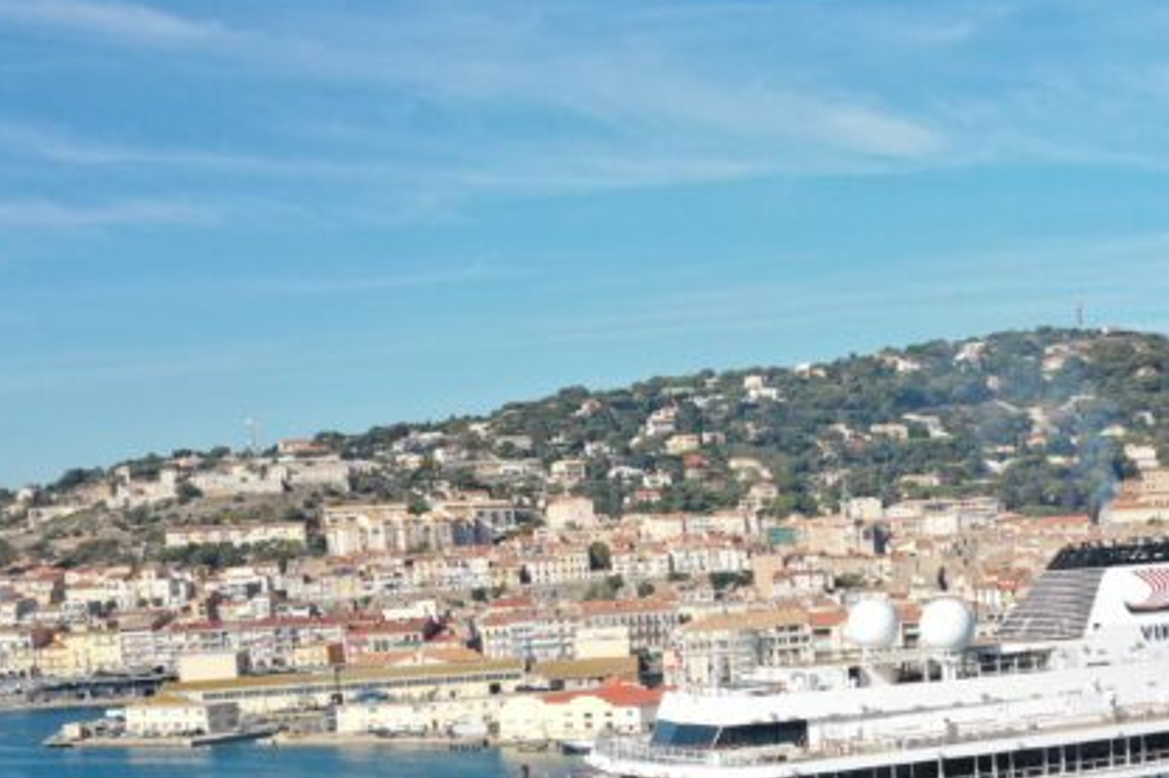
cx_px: 1222
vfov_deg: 19.3
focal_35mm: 69
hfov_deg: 27.3
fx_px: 2240
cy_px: 706
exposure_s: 1/500
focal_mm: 10.26
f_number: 5.6
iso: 100
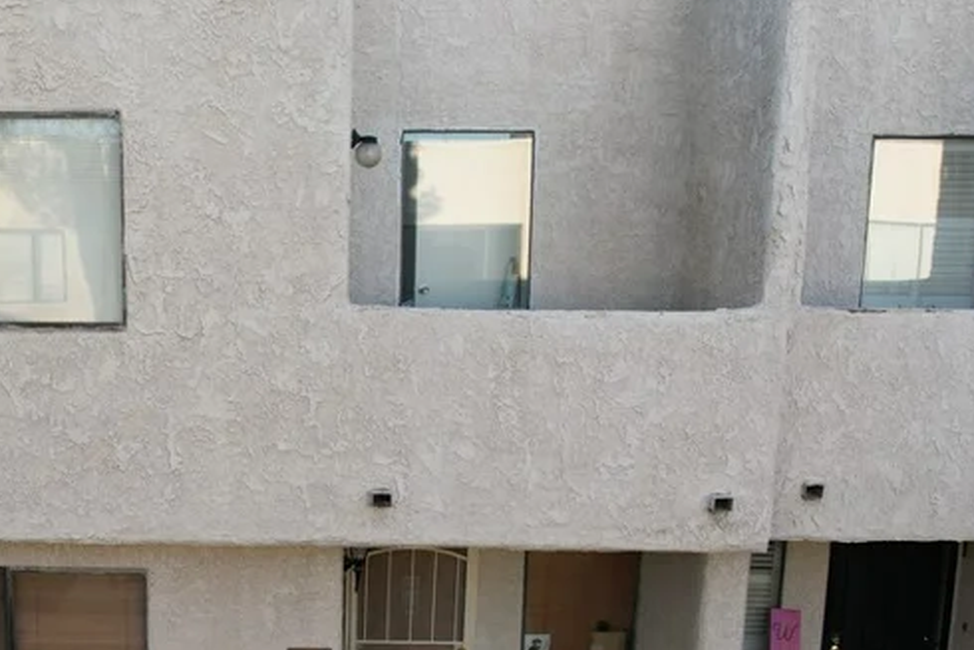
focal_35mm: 46
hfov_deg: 41.7
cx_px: 270
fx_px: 1245
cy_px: 488
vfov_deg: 28.8
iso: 140
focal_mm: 8.38
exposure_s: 1/500
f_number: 2.8
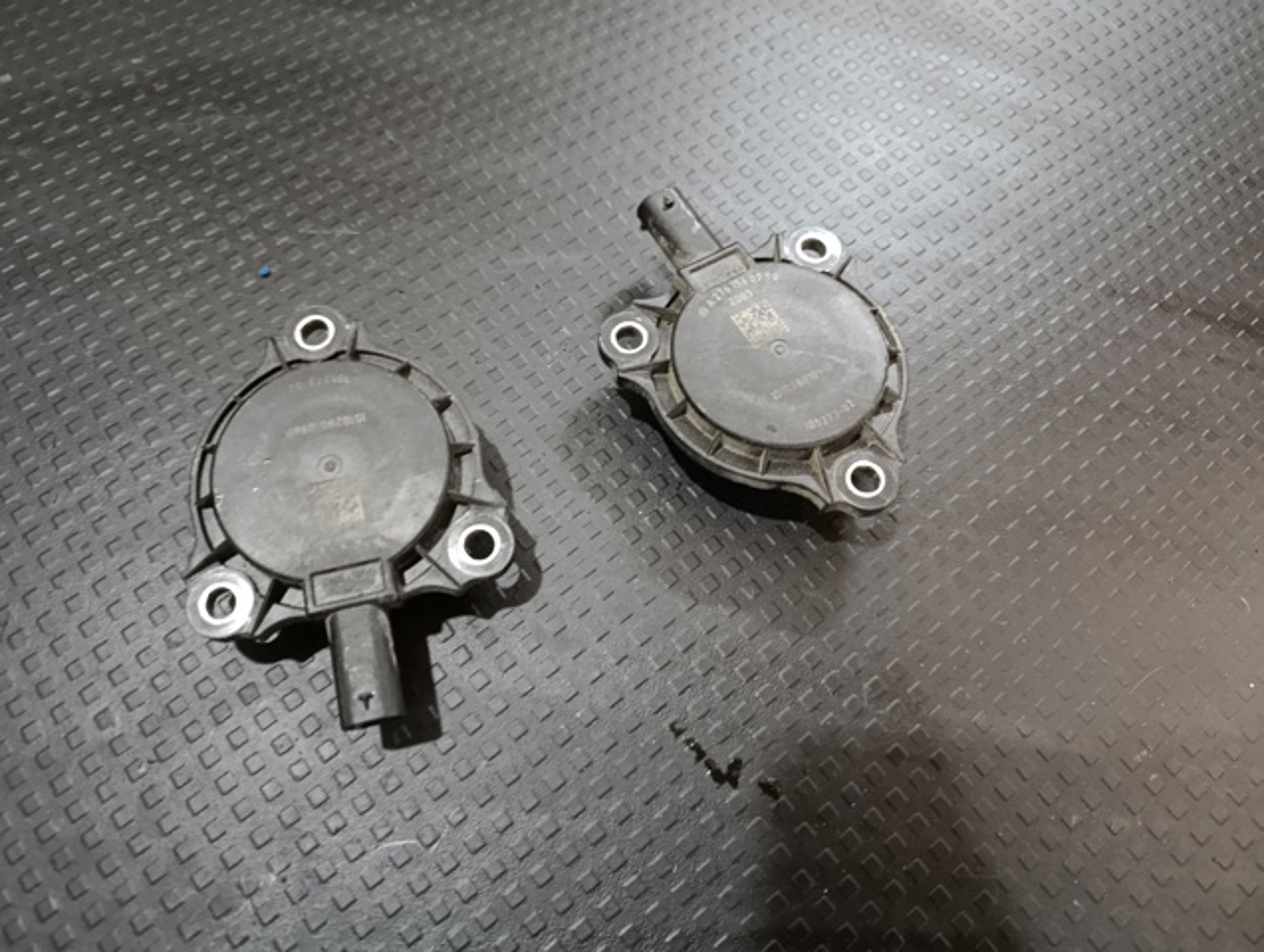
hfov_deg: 73.8
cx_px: 632
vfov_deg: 59.0
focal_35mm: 23
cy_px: 476
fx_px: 841
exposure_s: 1/25
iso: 2000
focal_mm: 6.11
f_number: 1.7
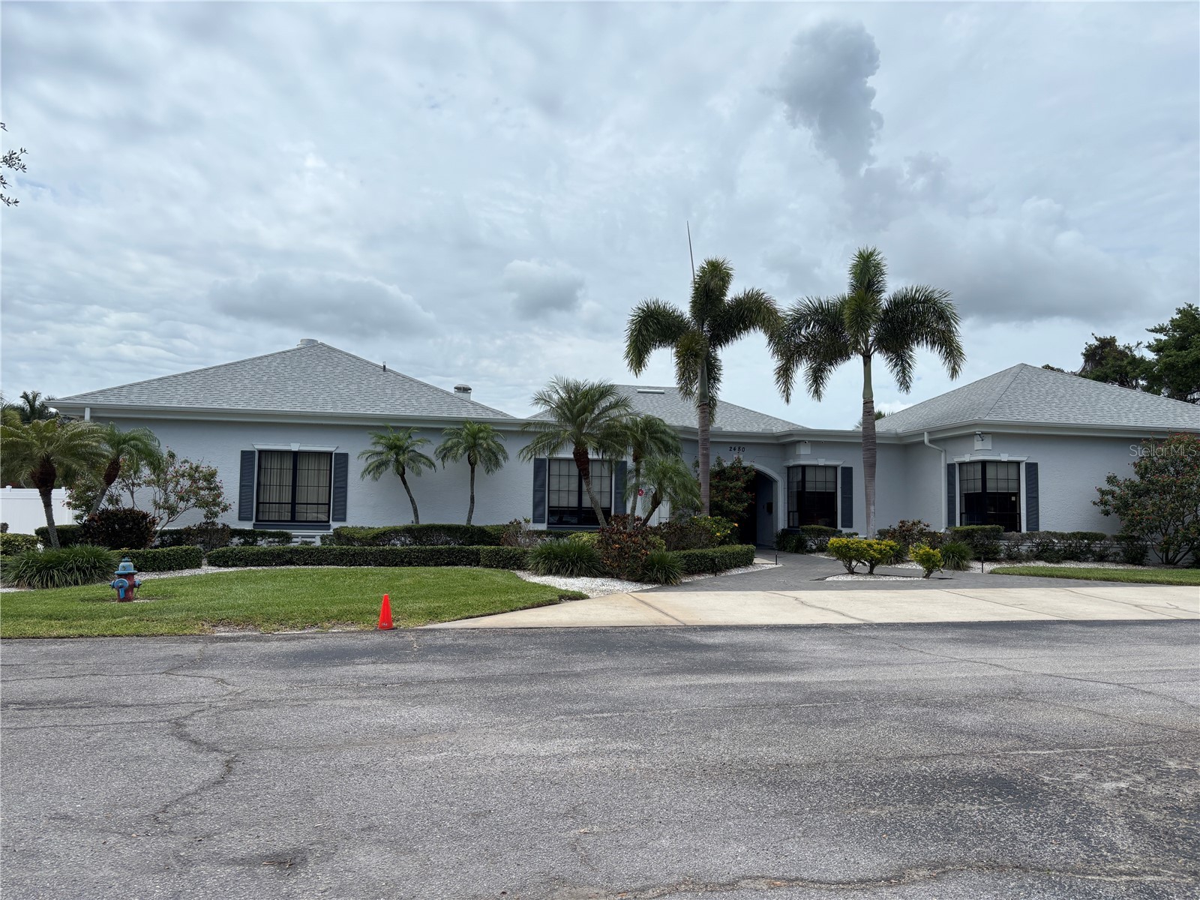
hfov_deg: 67.3
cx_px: 600
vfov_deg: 53.1
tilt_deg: +4.0
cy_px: 450
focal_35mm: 26
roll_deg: -1.4
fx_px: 901
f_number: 1.6
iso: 50
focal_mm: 5.96
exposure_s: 1/6711
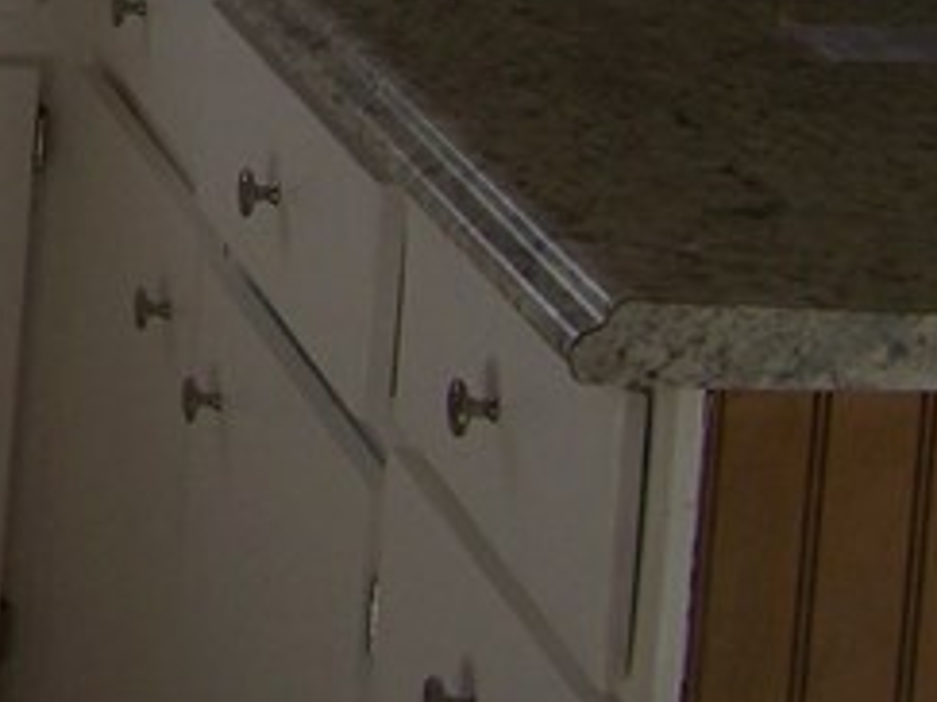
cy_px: -374
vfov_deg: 9.0
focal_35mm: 160
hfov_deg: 11.4
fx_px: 4329
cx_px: -779
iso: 64
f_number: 2.8
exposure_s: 1/60
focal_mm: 6.3
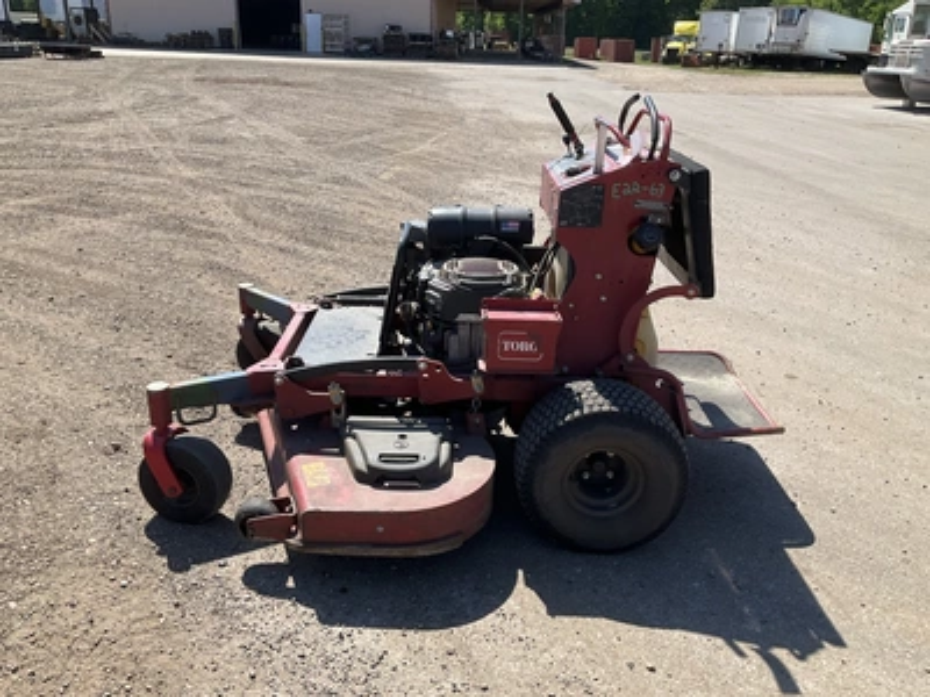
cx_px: 465
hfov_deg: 61.7
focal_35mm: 29
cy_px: 348
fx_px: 779
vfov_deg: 48.2
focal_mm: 3
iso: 25
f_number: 1.8
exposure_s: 1/1279
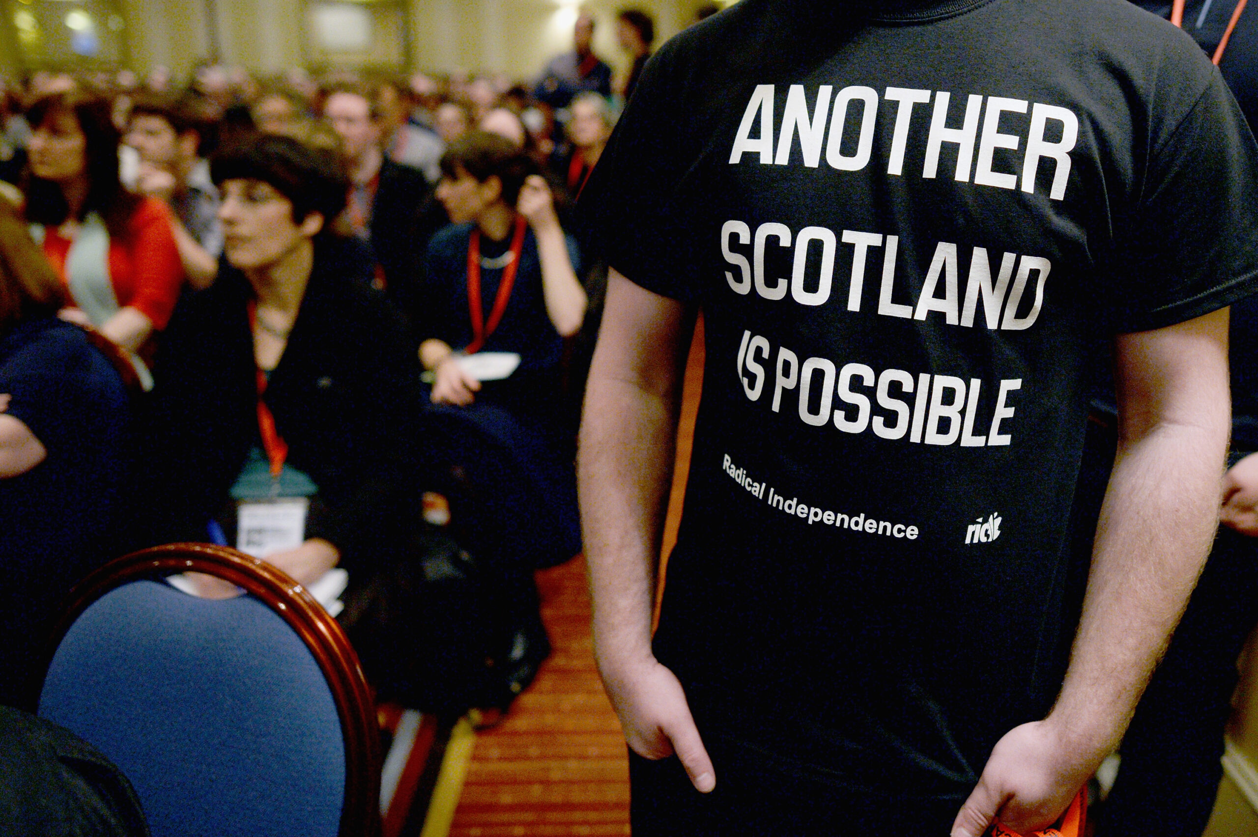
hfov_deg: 73.8
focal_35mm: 24
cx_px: 629
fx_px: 838
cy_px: 418
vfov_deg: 53.1
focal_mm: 24
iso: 4000
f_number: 2.2
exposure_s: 1/250
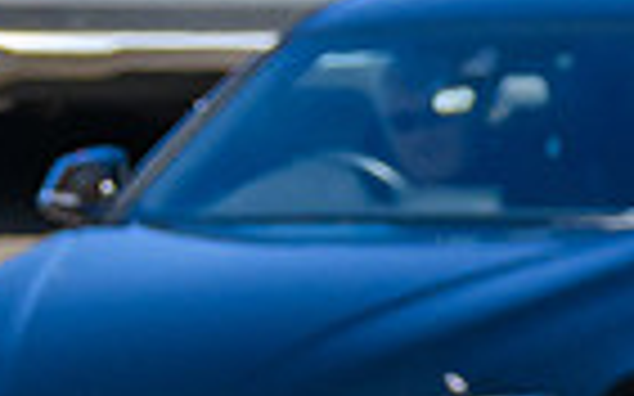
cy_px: 437
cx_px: -210
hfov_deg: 0.6
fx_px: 58119
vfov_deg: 0.4
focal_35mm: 3365
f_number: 8
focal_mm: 320
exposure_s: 1/1600
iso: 640
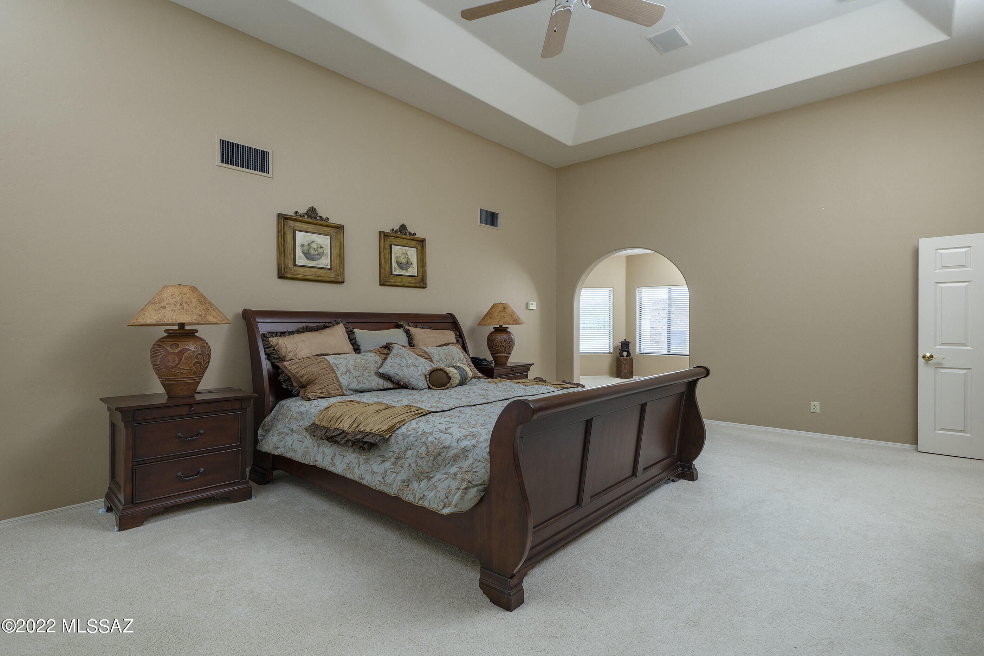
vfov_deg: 77.3
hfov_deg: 100.4
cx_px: 492
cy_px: 328
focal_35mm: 15
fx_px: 410
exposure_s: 1/10
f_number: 7.1
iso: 200
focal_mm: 15
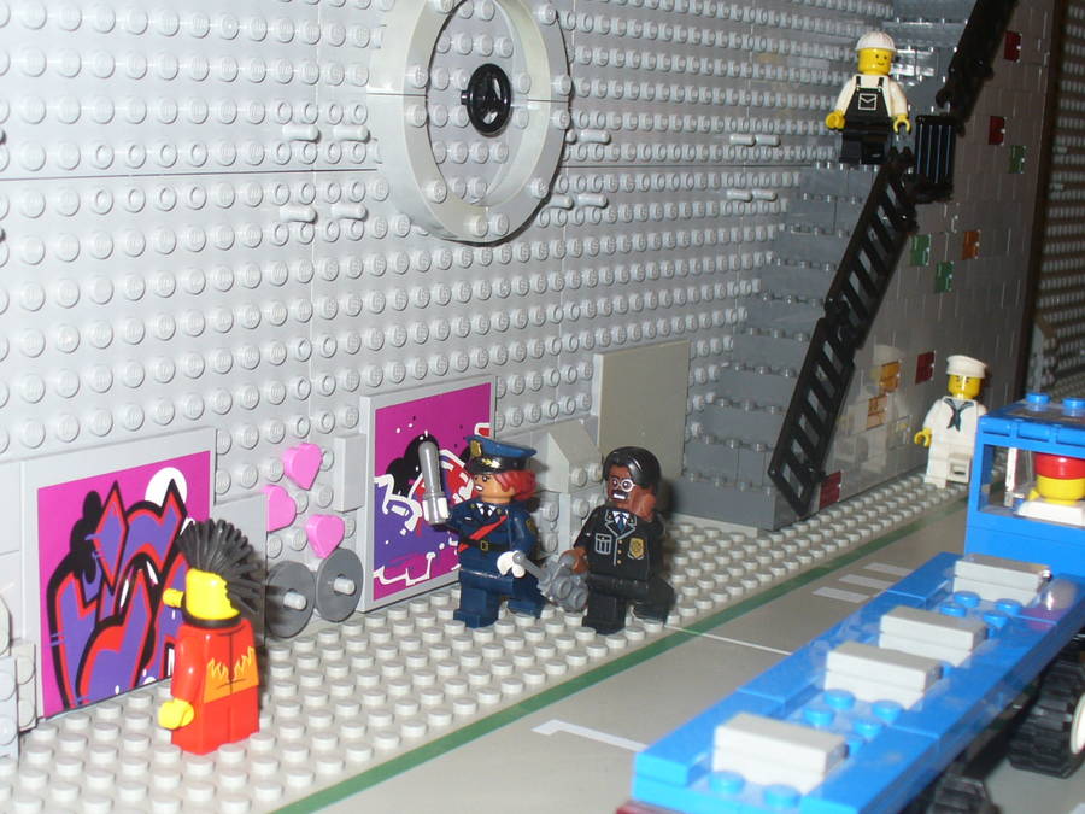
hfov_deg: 50.1
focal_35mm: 37
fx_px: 1160
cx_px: 542
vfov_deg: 38.7
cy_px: 407
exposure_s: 1/30
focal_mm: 6.1
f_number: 2.8
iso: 80
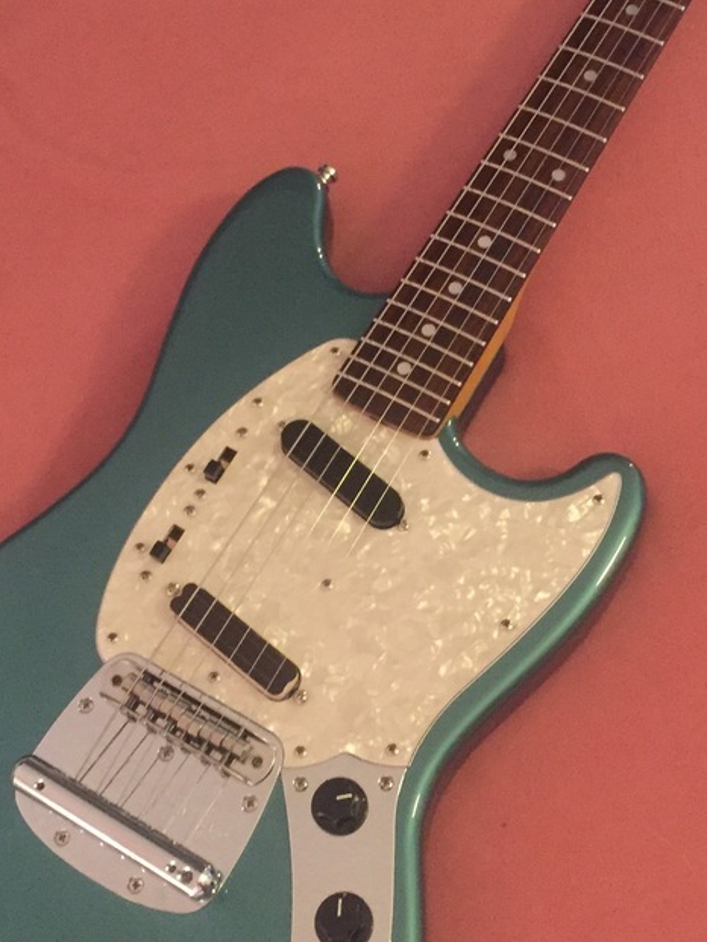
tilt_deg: -63.3
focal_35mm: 56
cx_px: 357
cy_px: 400
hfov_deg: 26.1
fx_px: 1524
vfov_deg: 34.3
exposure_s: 1/17
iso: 500
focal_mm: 4.15
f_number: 2.2
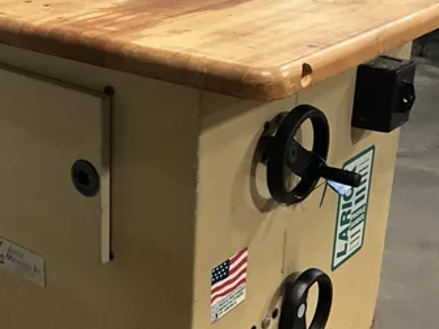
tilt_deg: -21.6
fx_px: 824
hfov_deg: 29.4
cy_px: 162
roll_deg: -0.6
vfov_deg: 22.6
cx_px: 117
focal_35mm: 65
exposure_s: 1/40
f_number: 1.8
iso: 320
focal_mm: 3
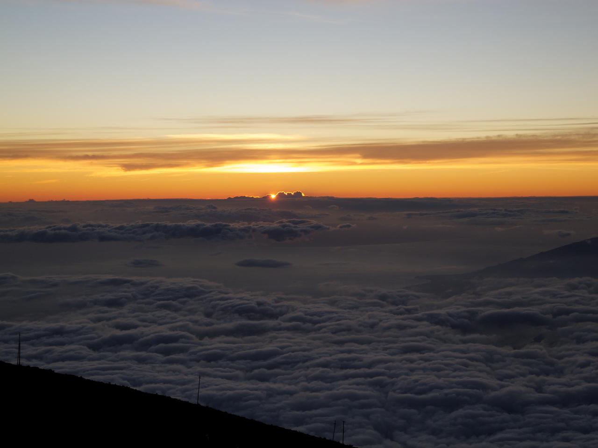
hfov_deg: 25.7
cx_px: 299
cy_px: 224
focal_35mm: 76
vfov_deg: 19.4
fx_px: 1313
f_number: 4
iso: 100
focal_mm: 16.3
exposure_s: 1/303
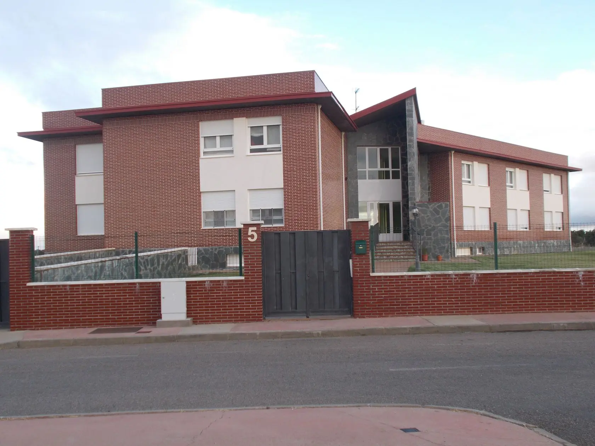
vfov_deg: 36.8
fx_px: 670
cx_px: 298
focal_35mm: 39
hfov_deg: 47.9
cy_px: 223
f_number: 3.9
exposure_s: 1/100
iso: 80
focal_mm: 6.9
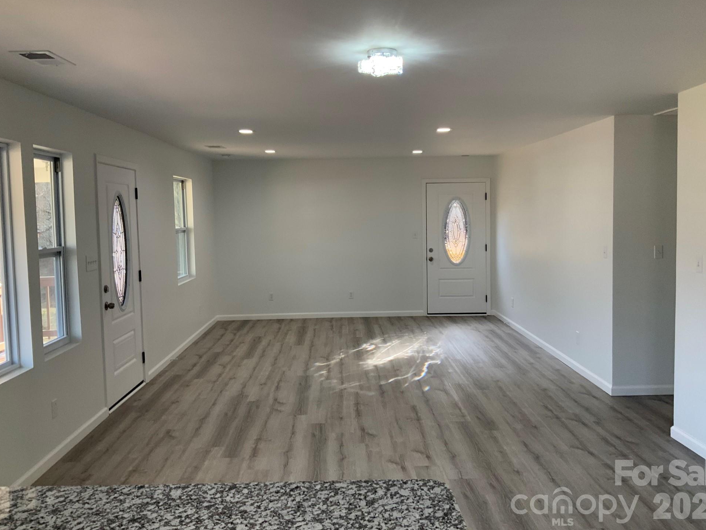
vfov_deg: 45.4
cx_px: 355
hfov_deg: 58.4
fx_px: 632
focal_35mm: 31
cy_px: 249
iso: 40
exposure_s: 1/60
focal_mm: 3
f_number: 1.8
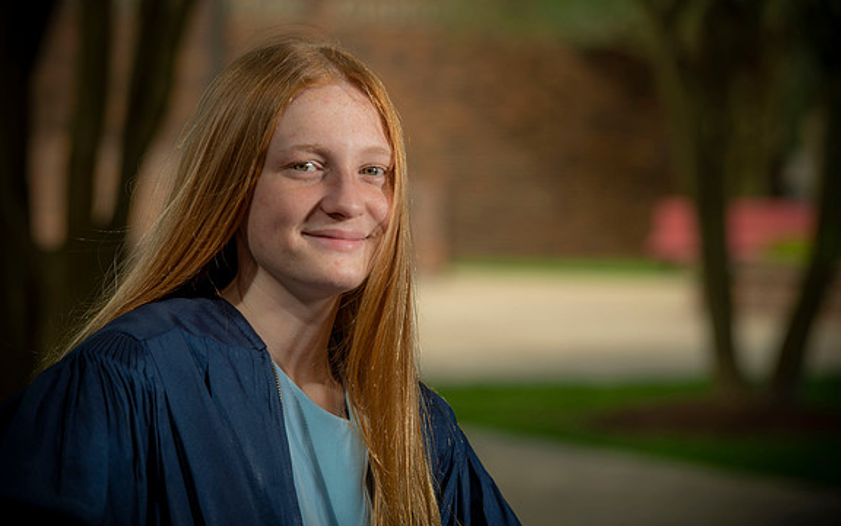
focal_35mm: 159
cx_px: 420
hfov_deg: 13.2
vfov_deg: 8.2
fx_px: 3644
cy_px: 247
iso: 80
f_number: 5.6
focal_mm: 155
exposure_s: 1/250
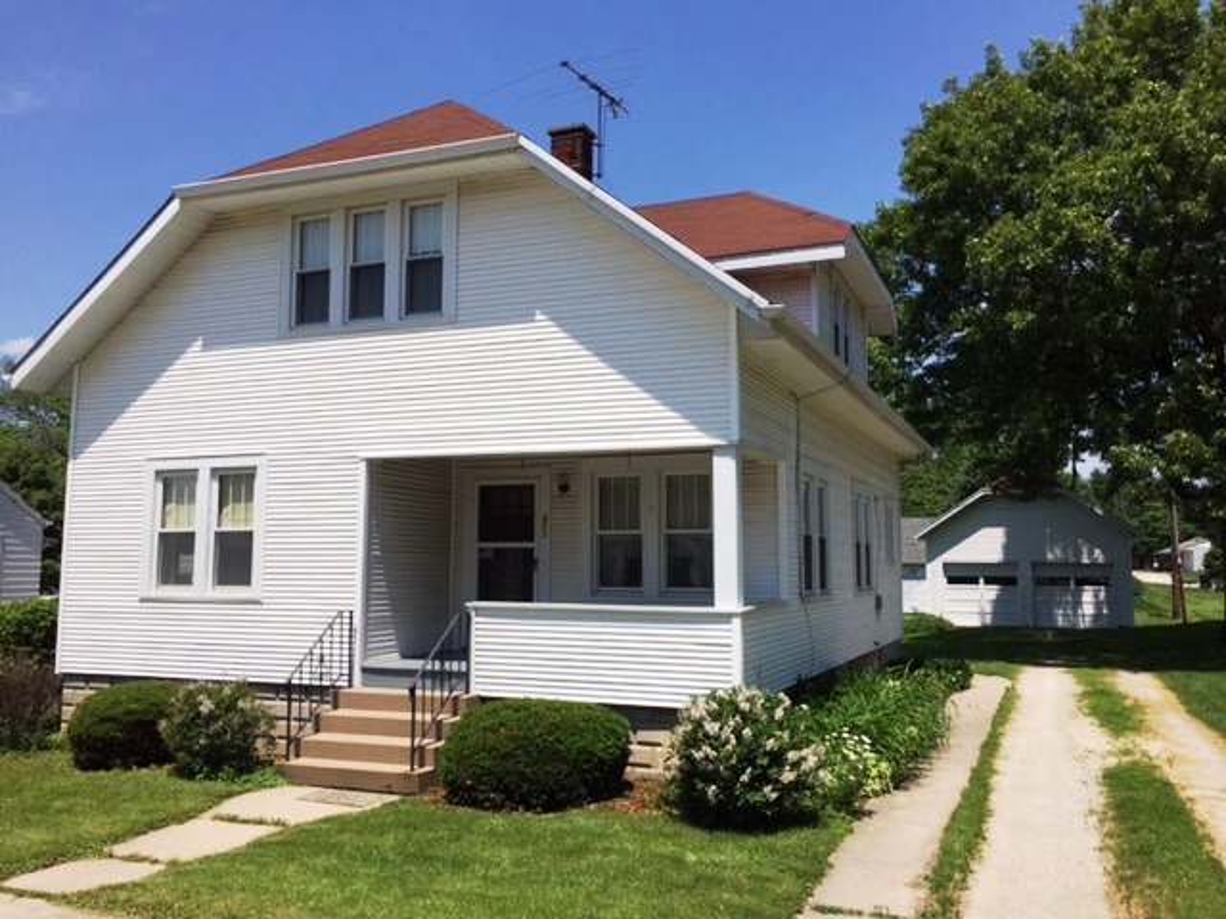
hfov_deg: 61.7
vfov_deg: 48.2
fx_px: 1027
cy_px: 460
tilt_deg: +6.0
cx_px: 613
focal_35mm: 29
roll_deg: -1.3
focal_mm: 4.15
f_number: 2.2
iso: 32
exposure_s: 1/3968
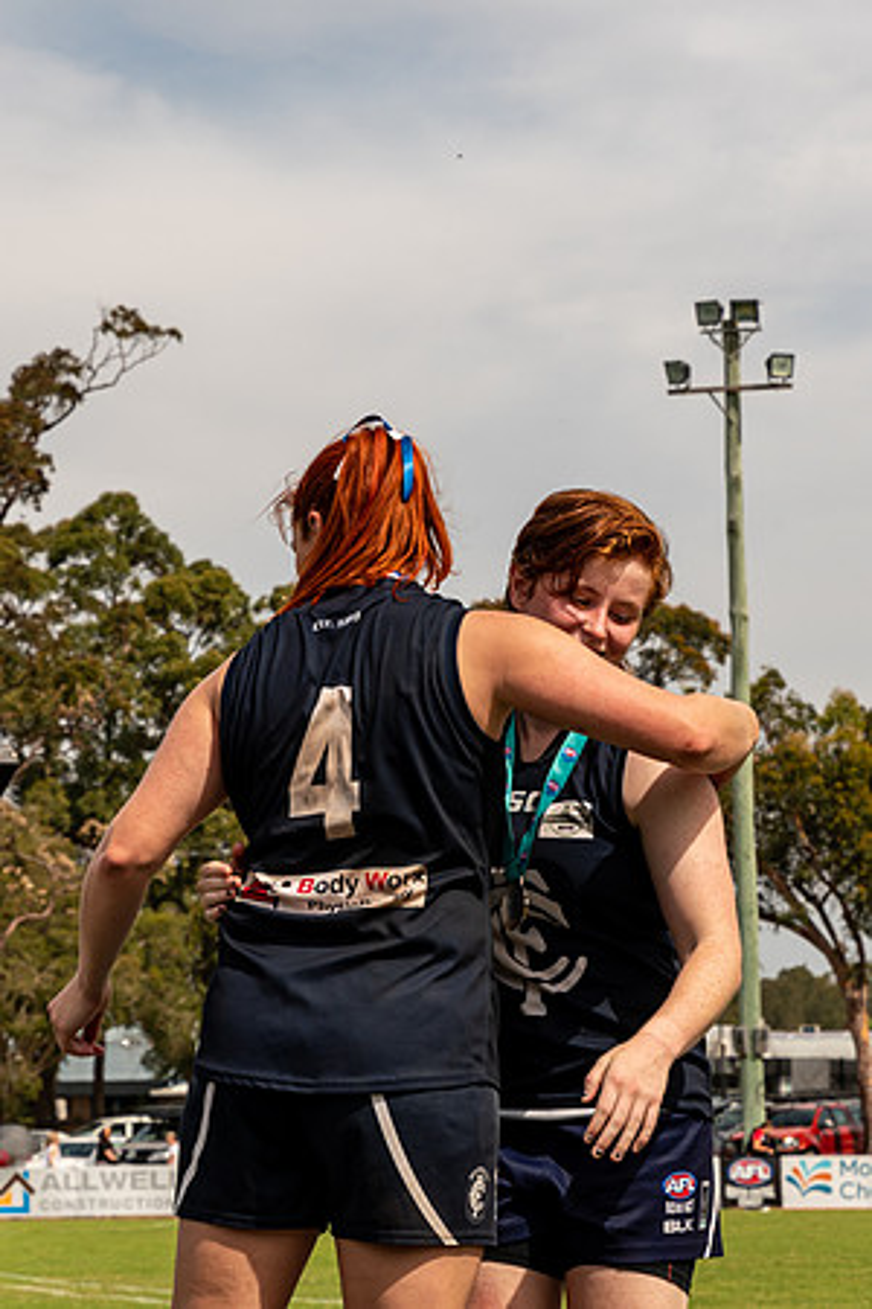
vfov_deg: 15.5
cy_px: 645
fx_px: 4811
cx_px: 579
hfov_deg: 10.3
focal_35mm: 132
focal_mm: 58
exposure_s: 1/800
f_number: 8
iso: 200
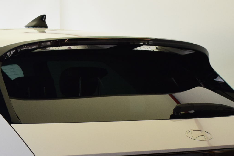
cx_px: 8
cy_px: 227
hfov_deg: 14.8
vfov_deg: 9.8
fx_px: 888
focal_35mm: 136
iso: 1600
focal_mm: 31
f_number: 4.2
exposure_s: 1/800
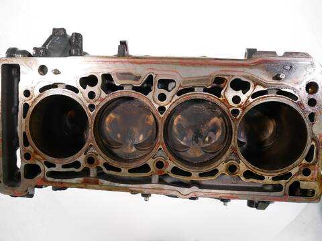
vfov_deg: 56.8
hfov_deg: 71.6
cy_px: 120
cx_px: 161
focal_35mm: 24
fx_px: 223
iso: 1000
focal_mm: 12
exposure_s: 1/60
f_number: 3.5
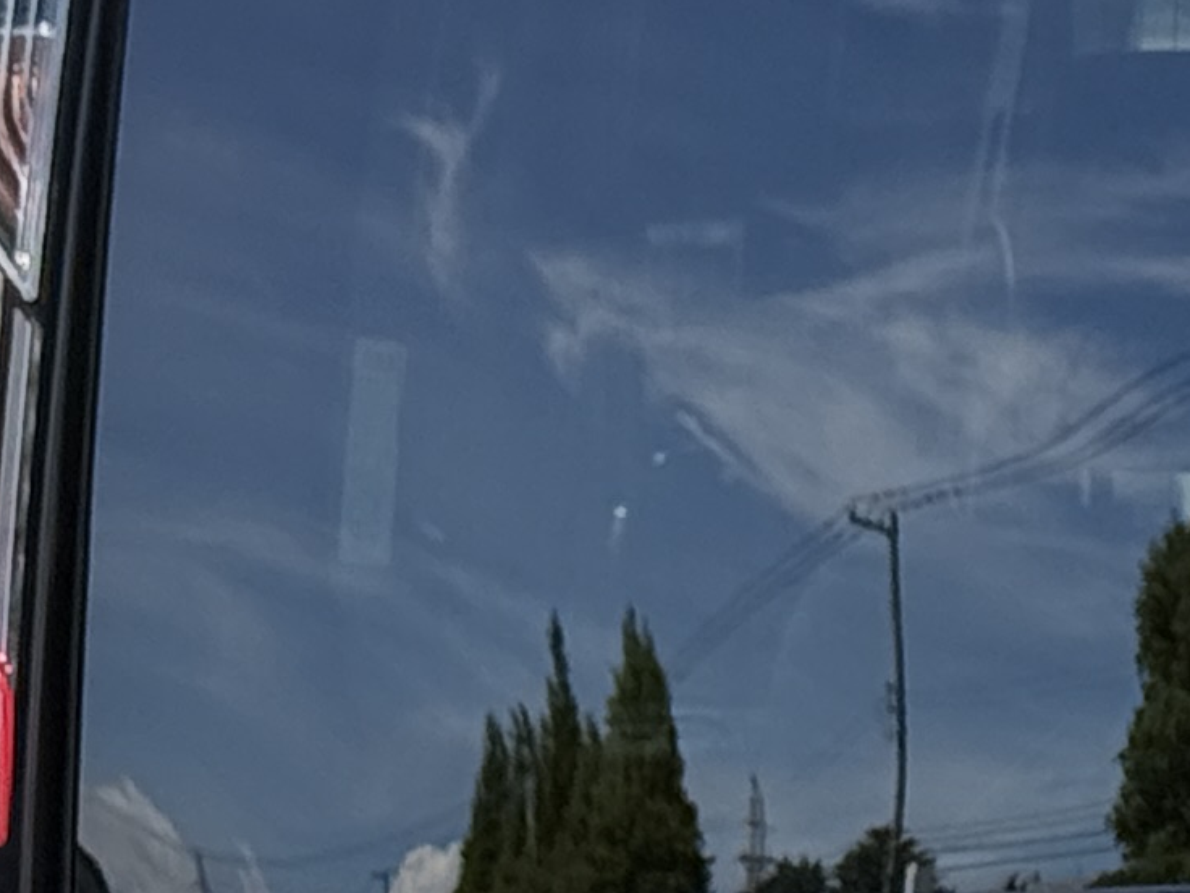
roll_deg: +1.6
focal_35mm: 263
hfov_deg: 7.4
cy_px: 1323
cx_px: 1919
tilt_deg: -6.1
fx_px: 9041
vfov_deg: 5.6
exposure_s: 1/1543
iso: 100
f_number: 1.78
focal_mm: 6.76
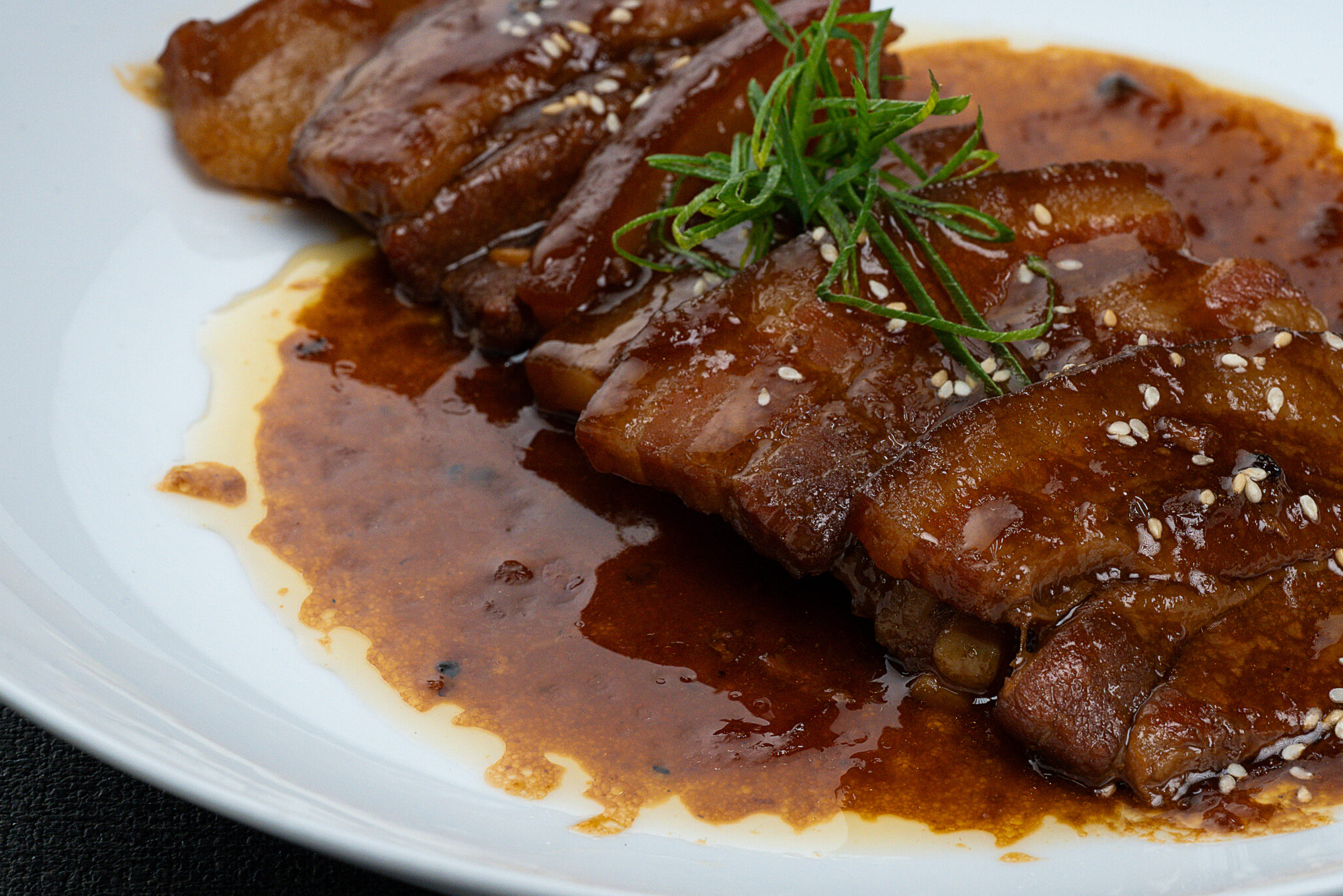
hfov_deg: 15.5
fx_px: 4925
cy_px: 434
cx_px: 805
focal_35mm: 132
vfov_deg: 10.4
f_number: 16
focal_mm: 105
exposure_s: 1/160
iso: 1250
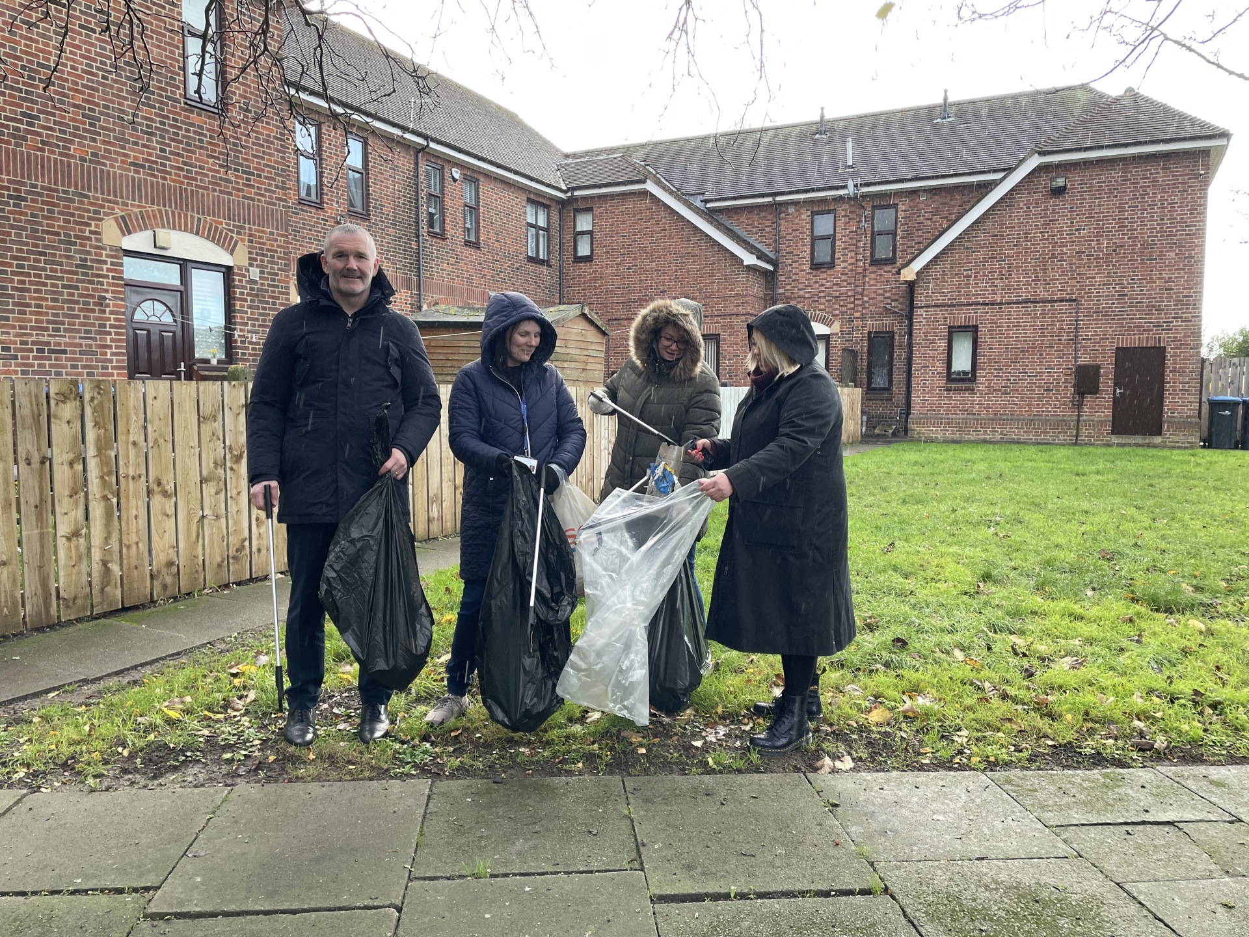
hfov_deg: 67.3
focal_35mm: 26
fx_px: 938
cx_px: 624
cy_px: 468
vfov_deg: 53.1
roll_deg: -0.2
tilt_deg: -4.7
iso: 64
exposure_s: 1/121
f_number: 1.6
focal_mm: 4.2
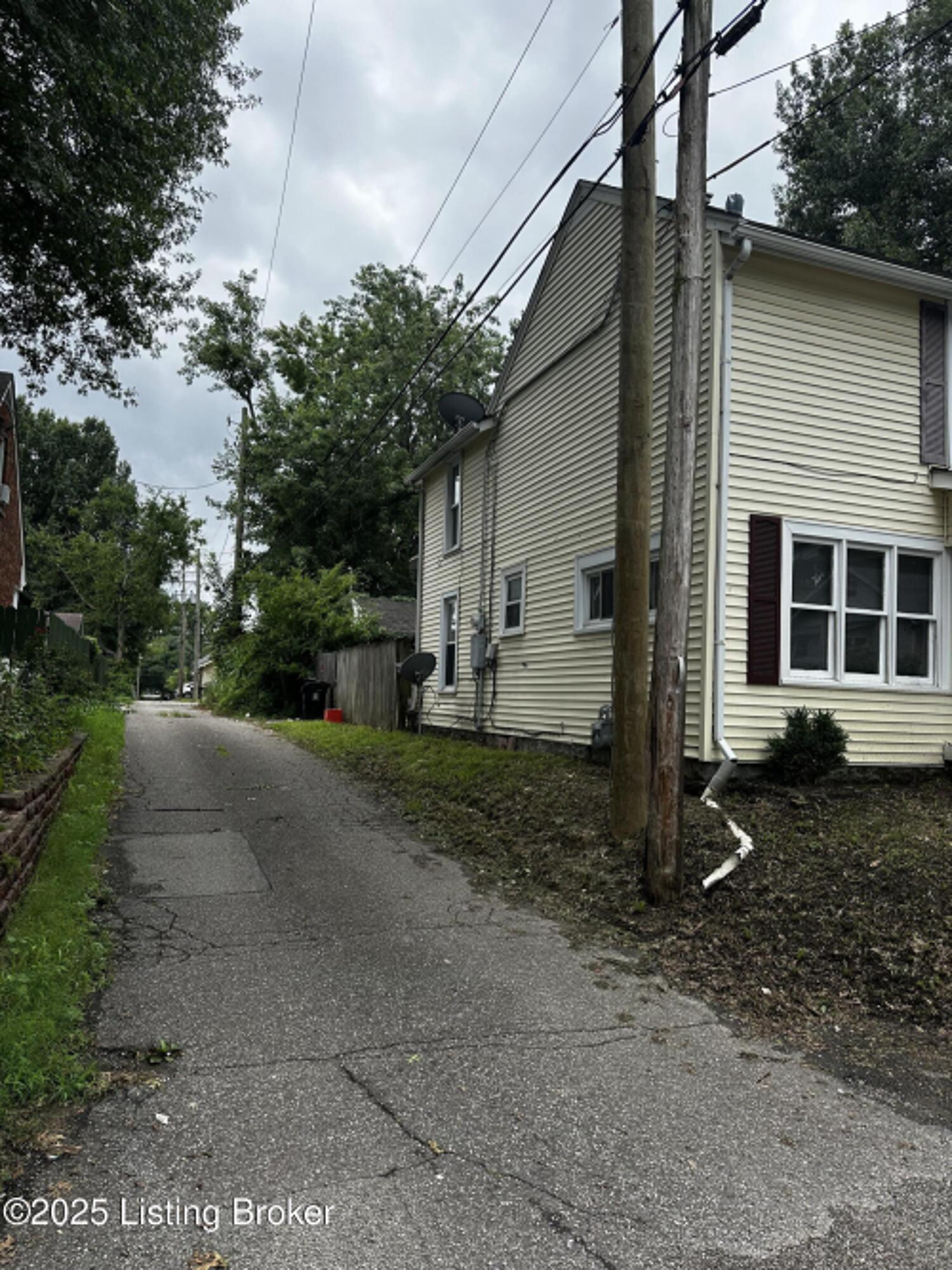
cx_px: 476
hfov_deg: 56.8
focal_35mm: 24
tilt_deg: +5.1
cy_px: 635
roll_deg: -3.4
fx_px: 880
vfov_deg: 71.6
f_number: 1.78
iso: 80
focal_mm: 6.86
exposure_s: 1/1304
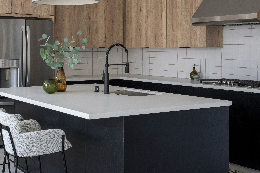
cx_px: 104
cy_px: 56
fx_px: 433
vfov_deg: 22.5
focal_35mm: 60
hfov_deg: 33.3
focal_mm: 43
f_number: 13
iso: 400
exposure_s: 1/6
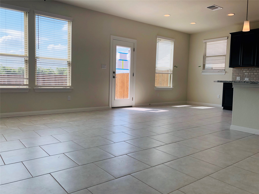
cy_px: 97
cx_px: 130
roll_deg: -1.5
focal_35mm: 28
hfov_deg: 63.4
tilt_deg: -4.5
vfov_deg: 49.7
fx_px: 209
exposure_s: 1/347
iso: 20
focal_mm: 3.99
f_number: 1.8
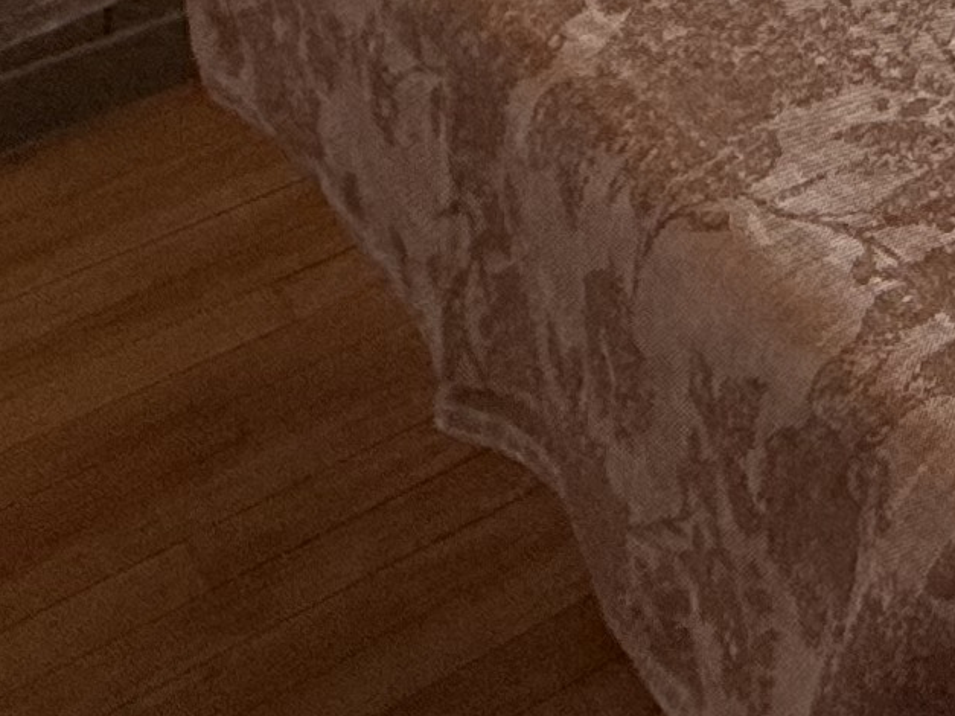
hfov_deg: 16.6
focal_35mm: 90
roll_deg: +0.8
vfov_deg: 12.5
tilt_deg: -7.3
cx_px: 1895
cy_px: -1050
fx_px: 2482
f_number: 2.2
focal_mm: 2.22
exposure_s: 1/112
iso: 64
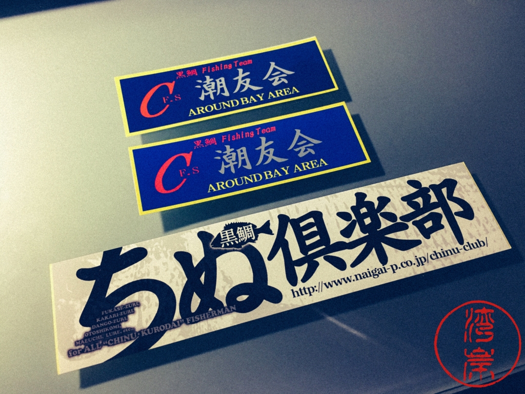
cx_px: 262
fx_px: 440
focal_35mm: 29
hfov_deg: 61.7
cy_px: 197
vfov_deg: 48.2
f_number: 2.2
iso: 125
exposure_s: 1/30
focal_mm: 4.15
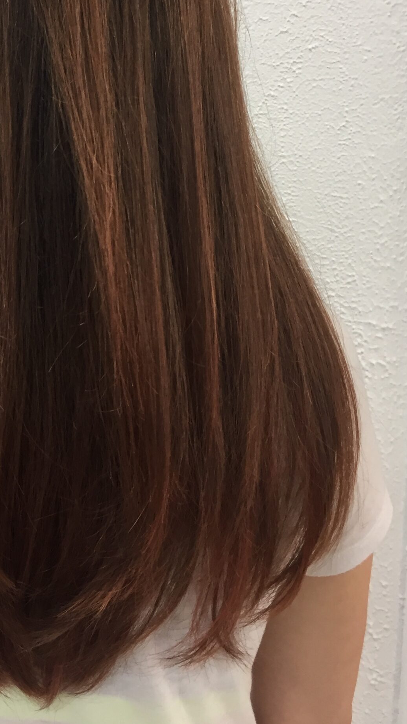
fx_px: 844
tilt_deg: -7.4
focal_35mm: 44
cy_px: 243
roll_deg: +0.9
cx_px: 37
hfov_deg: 26.2
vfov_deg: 45.7
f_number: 2.2
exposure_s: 1/30
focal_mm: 4.15
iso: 64
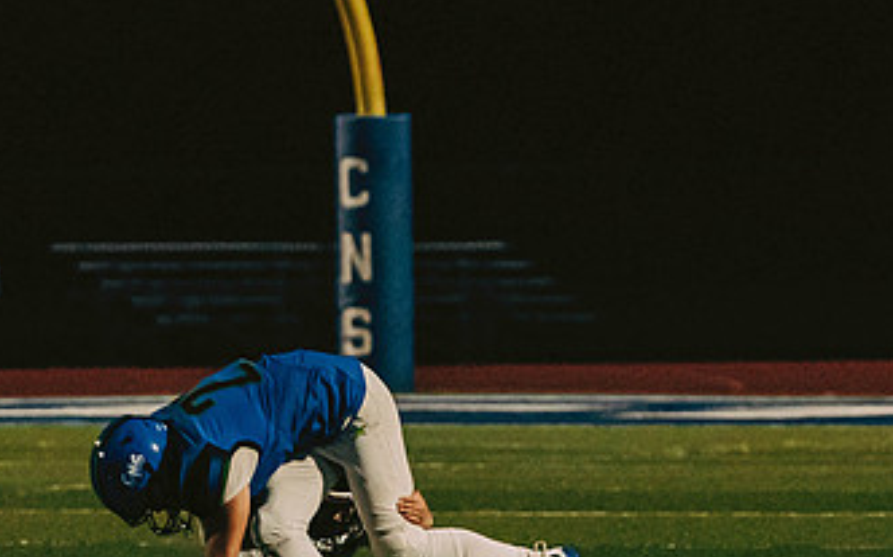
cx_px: 159
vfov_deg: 2.2
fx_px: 14301
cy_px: 540
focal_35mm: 588
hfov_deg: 3.6
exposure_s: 1/1600
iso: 2500
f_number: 2.8
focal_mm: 155
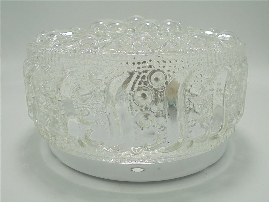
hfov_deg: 54.0
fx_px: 264
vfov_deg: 41.8
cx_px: 134
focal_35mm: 34
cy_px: 101
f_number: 4
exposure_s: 1/100
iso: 100
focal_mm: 6.1
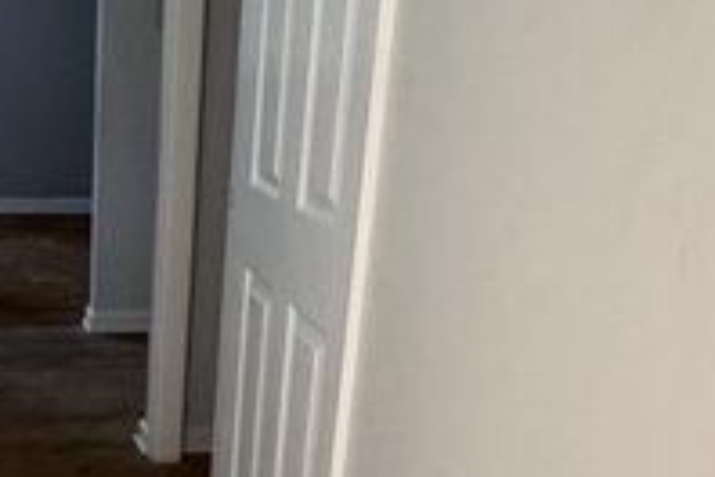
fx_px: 973
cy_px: 363
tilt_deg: -18.3
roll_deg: +0.3
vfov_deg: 27.1
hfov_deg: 37.1
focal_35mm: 49
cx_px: 40
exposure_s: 1/112
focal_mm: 2.22
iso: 320
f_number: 2.2
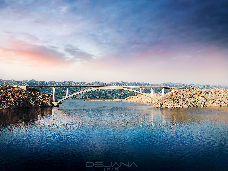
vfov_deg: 56.8
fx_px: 158
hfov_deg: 71.6
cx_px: 114
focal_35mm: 24
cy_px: 86
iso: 110
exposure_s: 1/1600
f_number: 1.7
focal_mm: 6.72
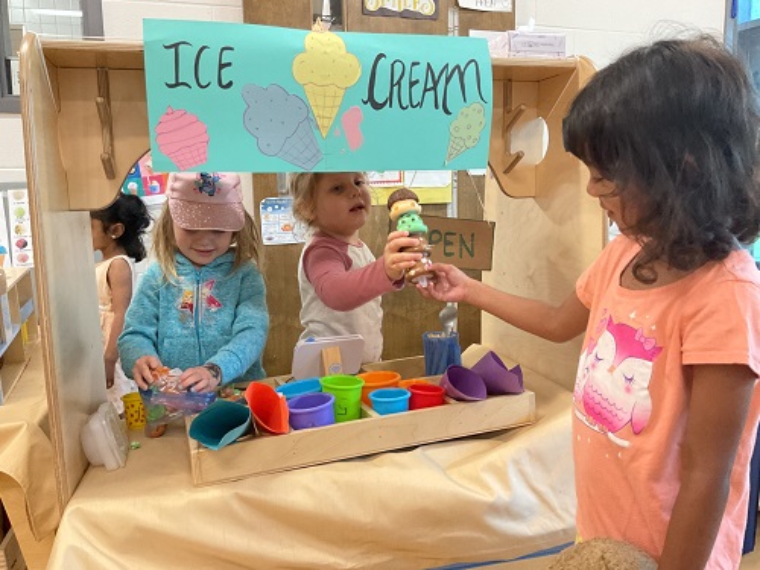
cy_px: 285
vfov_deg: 48.2
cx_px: 380
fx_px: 637
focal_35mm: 29
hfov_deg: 61.7
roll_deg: +1.1
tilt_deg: -10.2
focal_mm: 3
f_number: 1.8
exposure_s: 1/60
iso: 200
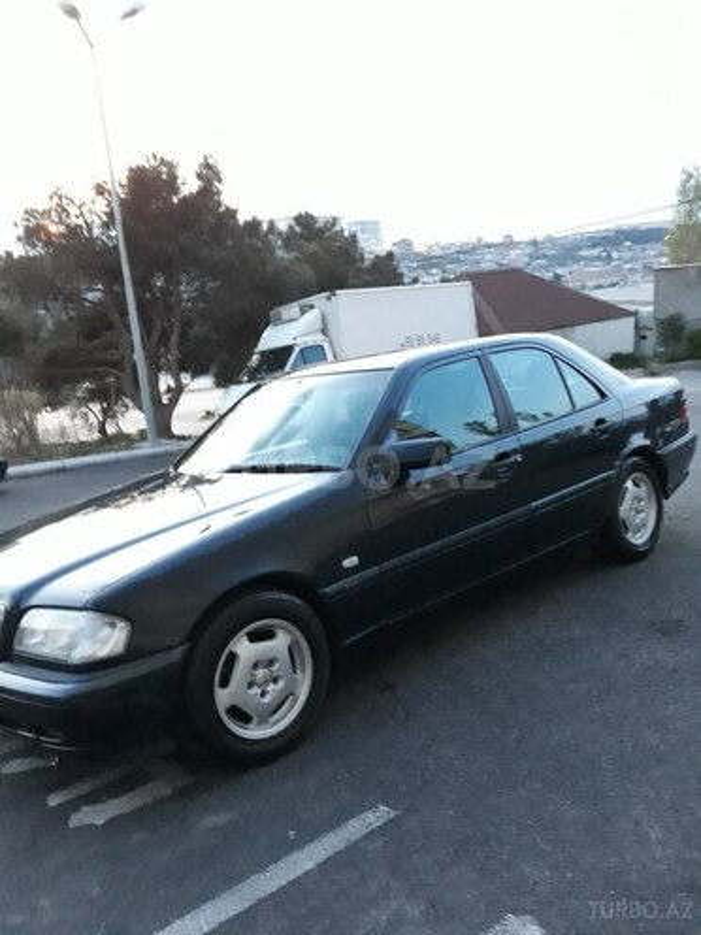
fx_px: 729
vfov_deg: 65.3
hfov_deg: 51.4
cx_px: 350
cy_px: 468
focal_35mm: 27
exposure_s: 1/20
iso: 640
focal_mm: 3.71
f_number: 1.7
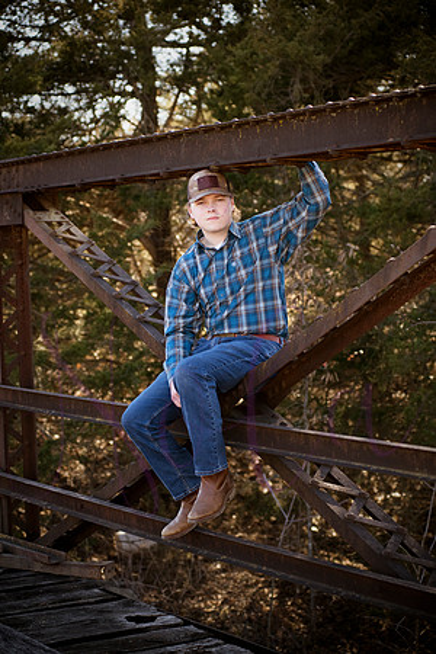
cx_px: 218
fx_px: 1453
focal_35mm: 80
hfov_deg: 17.1
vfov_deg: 25.4
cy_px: 327
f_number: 4.5
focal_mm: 80
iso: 800
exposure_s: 1/800
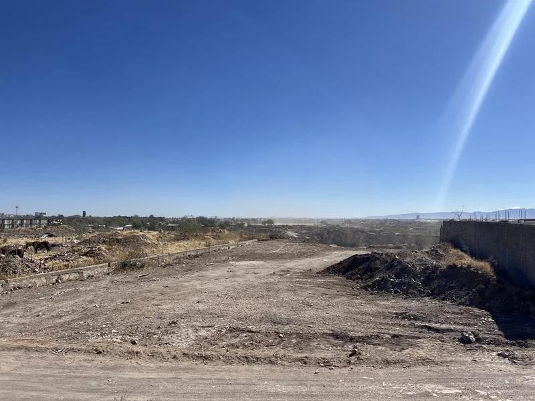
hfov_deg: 67.3
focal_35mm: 26
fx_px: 402
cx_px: 268
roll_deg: -0.4
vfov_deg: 53.1
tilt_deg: +1.8
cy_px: 200
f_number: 1.5
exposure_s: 1/8000
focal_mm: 5.7
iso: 50
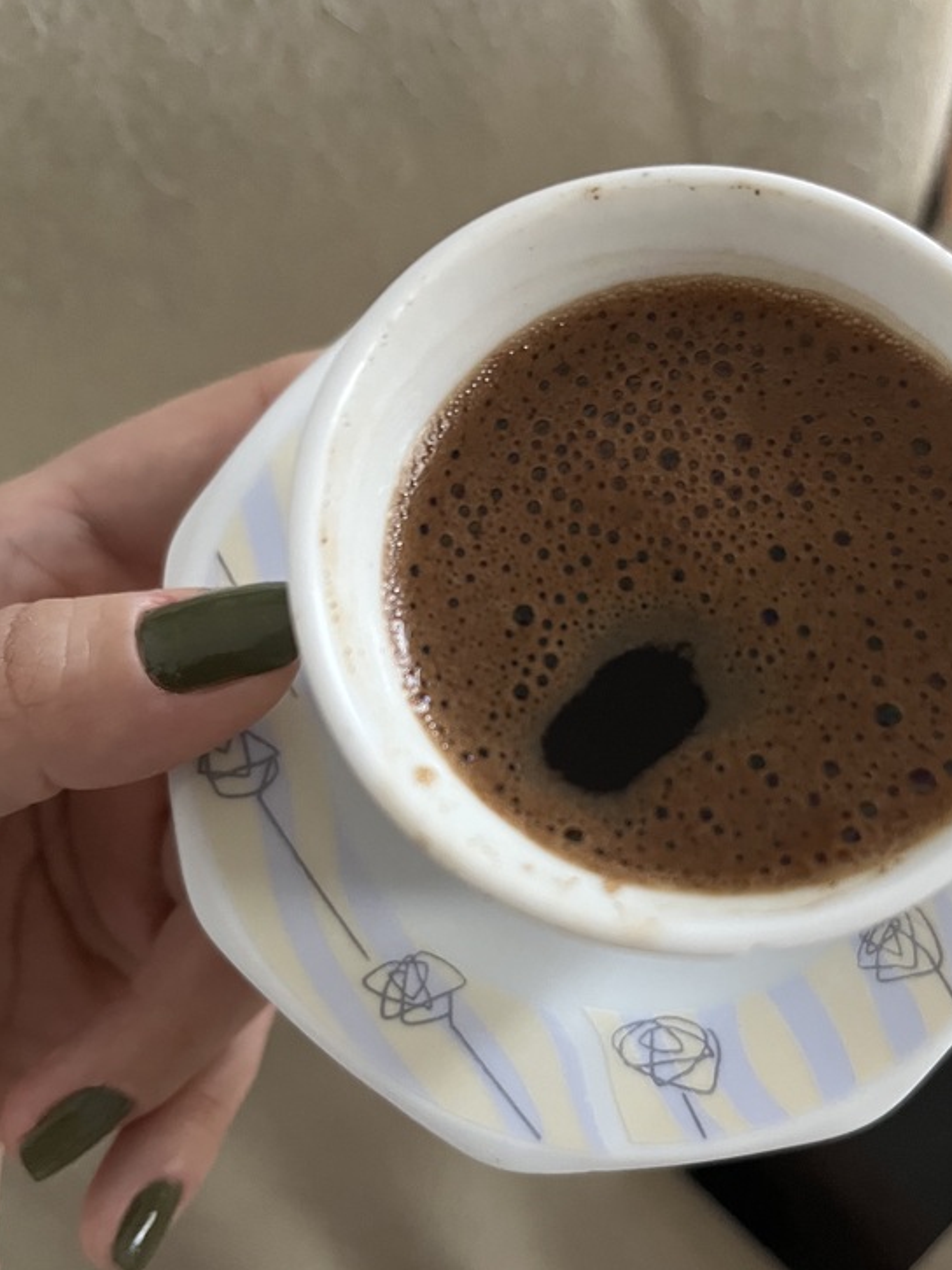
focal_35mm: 33
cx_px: 586
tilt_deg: -73.2
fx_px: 1210
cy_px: 773
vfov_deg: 54.9
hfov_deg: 42.7
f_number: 1.6
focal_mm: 5.1
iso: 640
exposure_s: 1/40
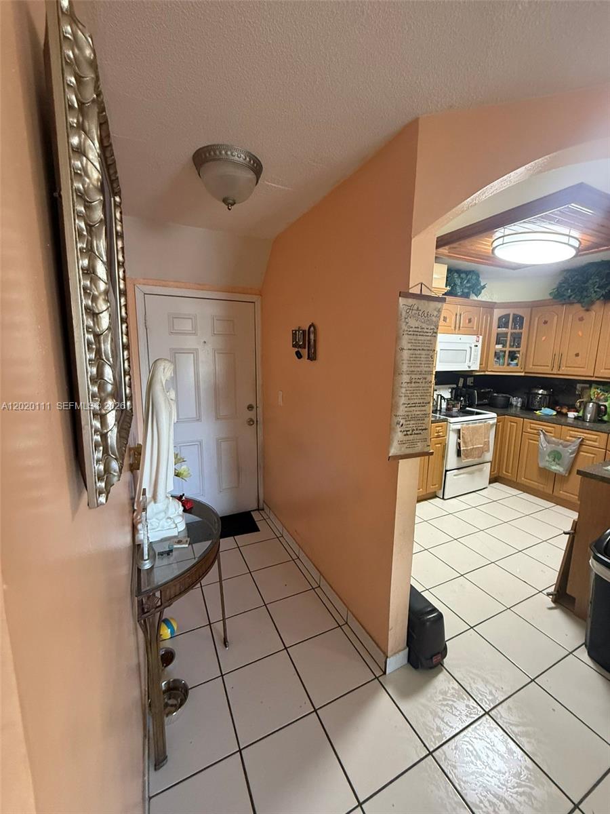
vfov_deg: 102.1
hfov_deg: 85.7
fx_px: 329
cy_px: 407
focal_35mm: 14
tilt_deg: -7.8
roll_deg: -0.7
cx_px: 305
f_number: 2.2
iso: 400
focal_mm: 2.22
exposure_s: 1/60
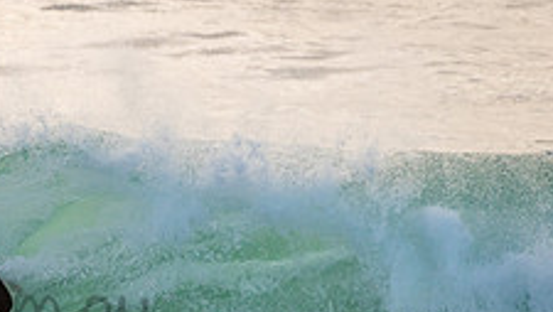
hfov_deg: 1.6
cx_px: -108
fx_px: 19783
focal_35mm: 1348
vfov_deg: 0.9
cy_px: 286
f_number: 5.6
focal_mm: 500
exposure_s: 1/2000
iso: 280
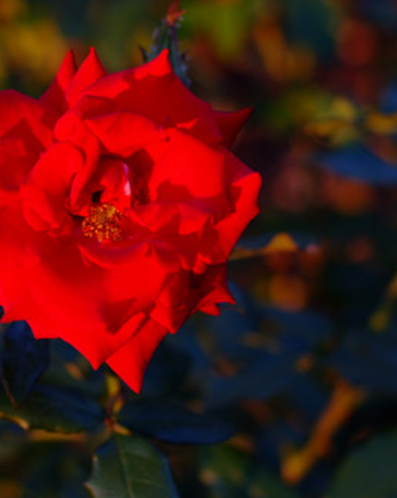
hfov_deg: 11.1
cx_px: 102
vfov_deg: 14.0
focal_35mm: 138
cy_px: 190
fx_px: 2030
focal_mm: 50
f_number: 2.8
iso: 100
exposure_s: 1/225
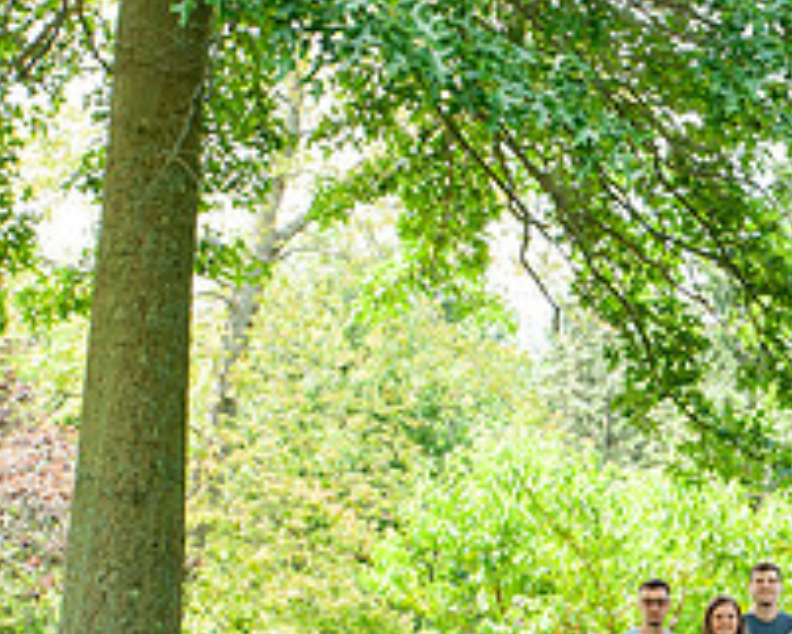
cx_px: 1081
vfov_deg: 12.7
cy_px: 600
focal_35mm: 120
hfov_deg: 15.1
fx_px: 2814
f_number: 14
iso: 800
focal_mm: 40
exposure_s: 1/160
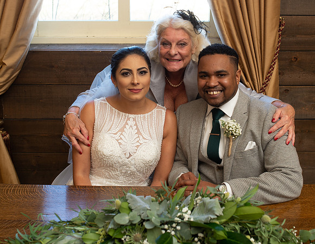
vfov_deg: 28.2
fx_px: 483
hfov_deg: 36.1
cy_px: 79
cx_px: 173
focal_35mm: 52
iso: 250
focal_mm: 35
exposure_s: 1/80
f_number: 4
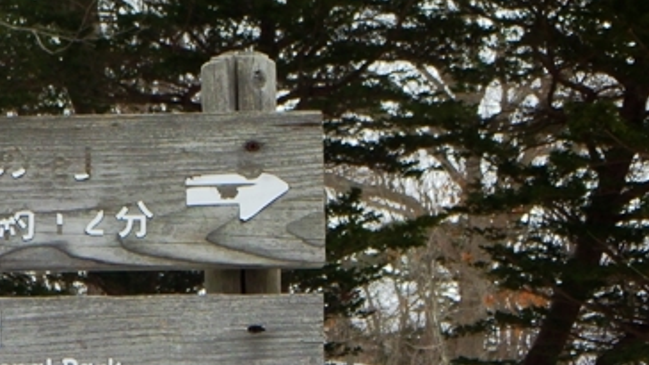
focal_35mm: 98
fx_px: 1686
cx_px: -46
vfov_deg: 12.2
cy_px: 367
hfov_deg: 20.8
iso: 125
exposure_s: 1/320
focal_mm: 9.1
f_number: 5.3
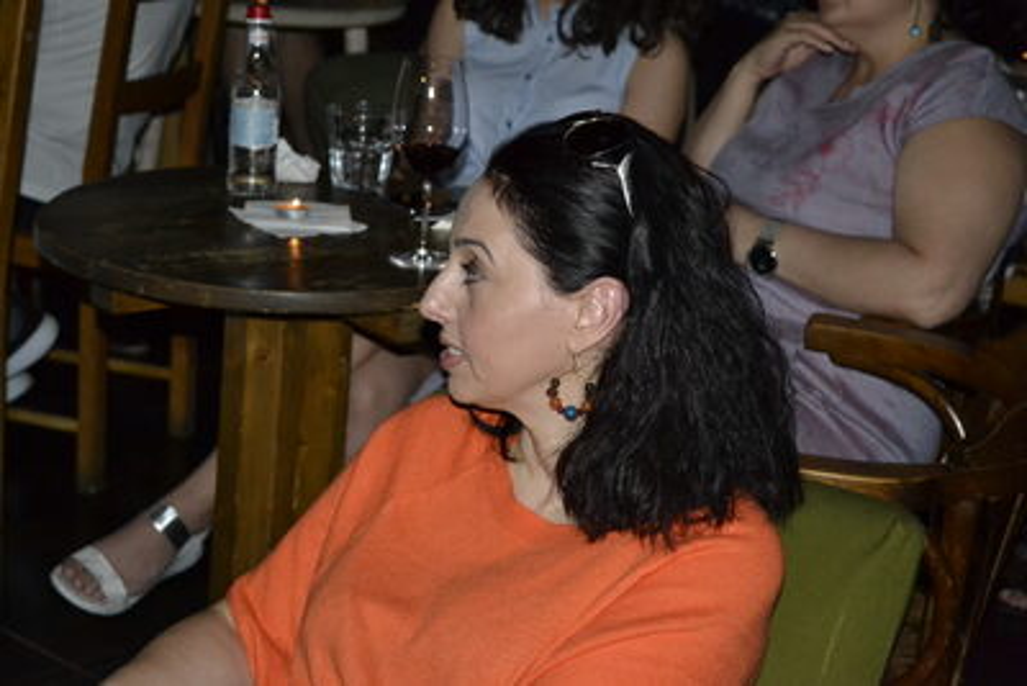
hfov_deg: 26.0
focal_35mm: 78
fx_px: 2226
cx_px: 514
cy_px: 343
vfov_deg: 17.5
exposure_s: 1/60
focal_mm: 52
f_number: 5.6
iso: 3200
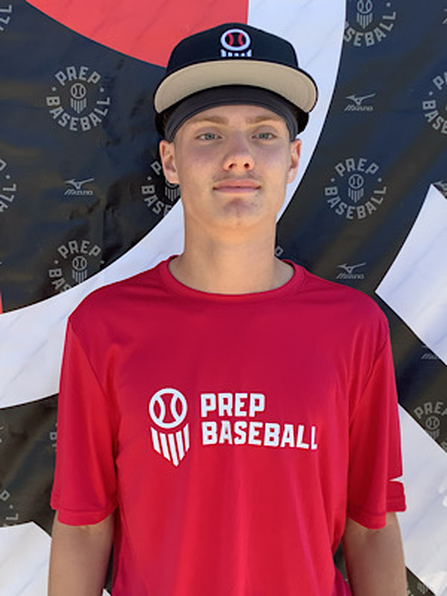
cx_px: 224
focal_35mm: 31
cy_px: 298
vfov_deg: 58.4
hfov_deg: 45.4
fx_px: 534
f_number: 2.4
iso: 25
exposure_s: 1/405
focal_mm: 3.3
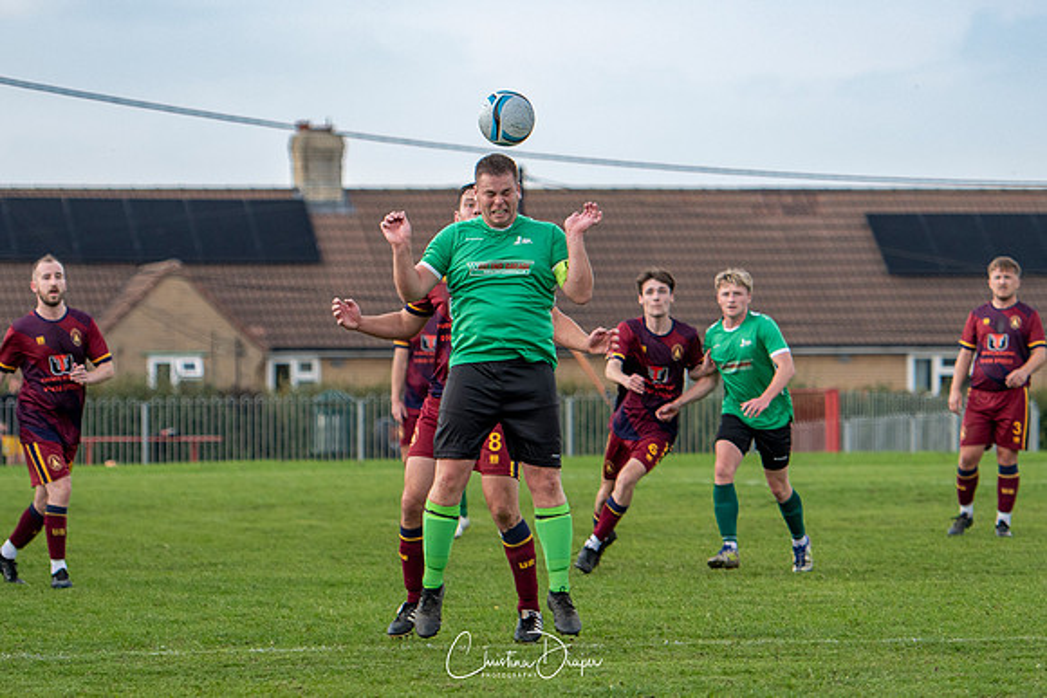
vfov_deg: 6.3
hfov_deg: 9.4
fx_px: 6344
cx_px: 536
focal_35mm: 218
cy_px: 307
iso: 320
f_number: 2.8
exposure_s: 1/4000
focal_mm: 116
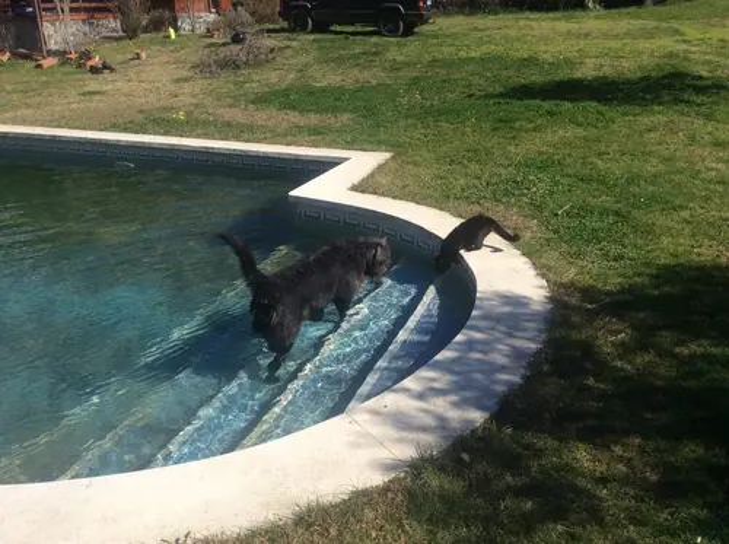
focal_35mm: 32
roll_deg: +1.5
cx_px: 364
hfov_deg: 56.9
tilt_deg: -21.8
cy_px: 272
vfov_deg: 44.0
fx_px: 673
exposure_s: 1/1789
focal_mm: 3.3
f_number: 2.4
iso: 32
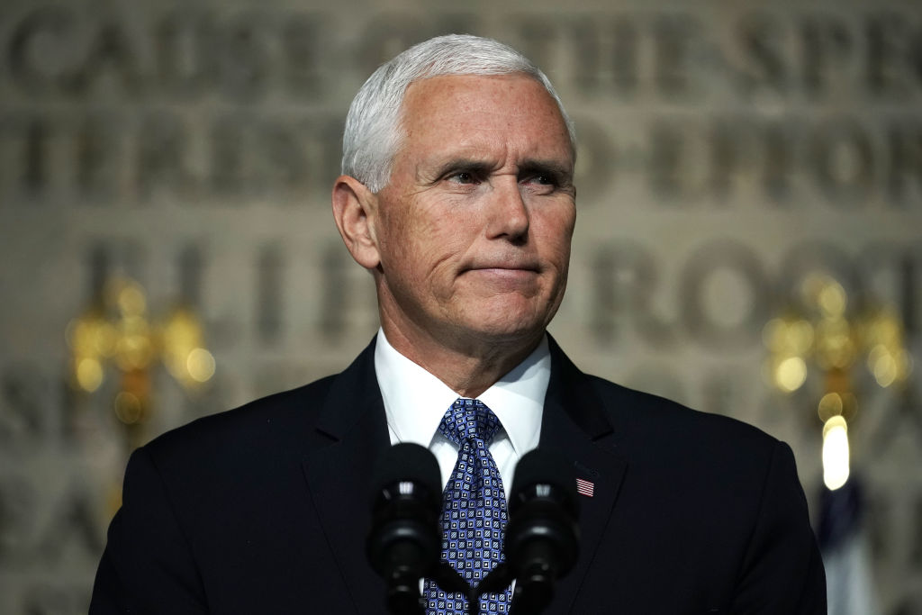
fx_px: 9093
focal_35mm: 355
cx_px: 461
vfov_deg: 3.9
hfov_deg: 5.8
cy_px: 308
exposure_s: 1/640
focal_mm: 355
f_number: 5.6
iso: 3200
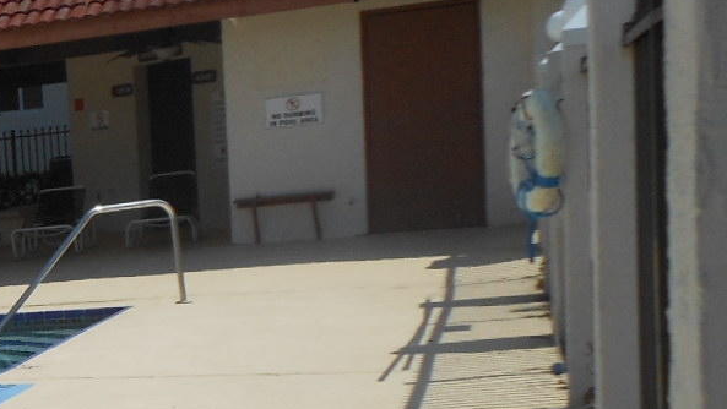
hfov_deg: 18.6
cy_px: 355
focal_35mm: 94
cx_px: -509
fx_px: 1813
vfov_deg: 12.8
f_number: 10.2
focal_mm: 4.5
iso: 80
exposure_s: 1/250
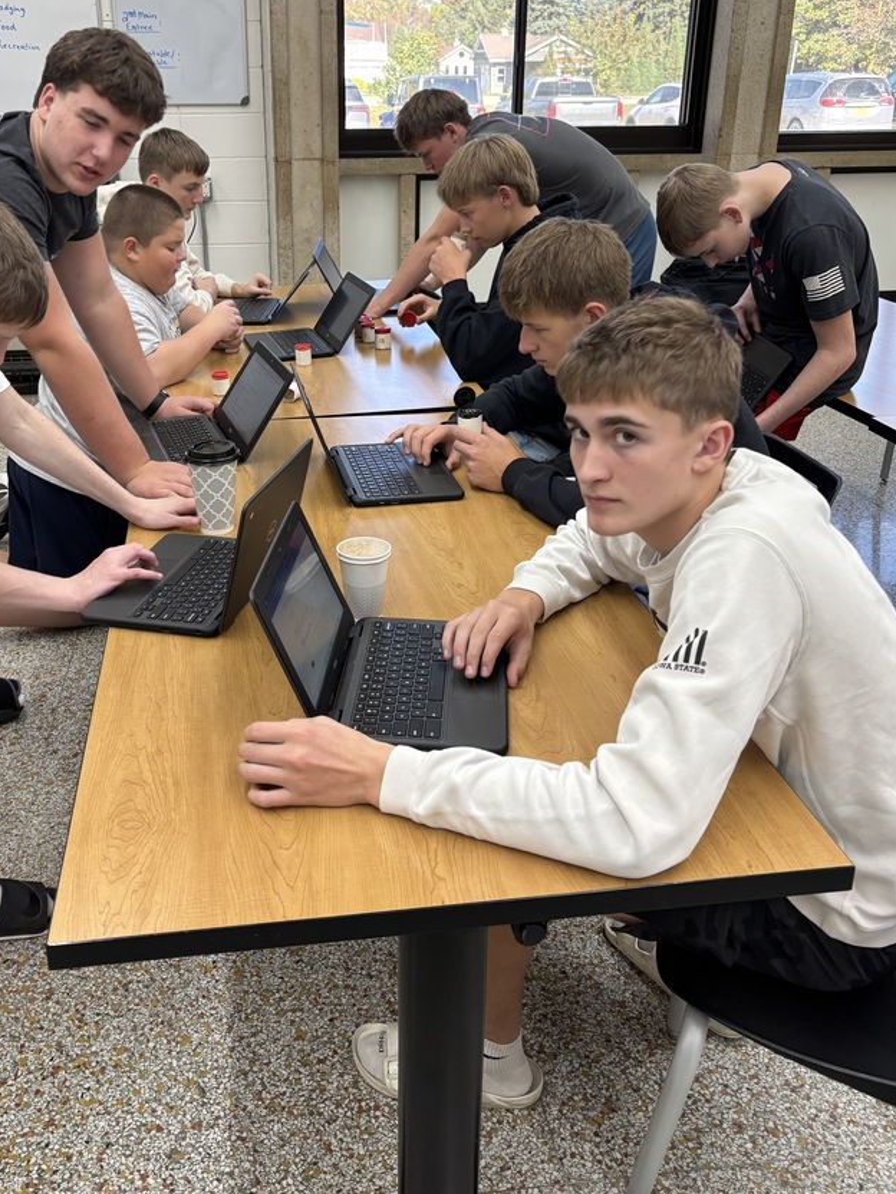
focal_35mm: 32
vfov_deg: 56.5
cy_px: 488
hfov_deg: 44.0
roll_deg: -0.7
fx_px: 1104
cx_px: 375
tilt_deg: -22.7
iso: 100
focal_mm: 5.96
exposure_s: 1/60
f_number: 1.6
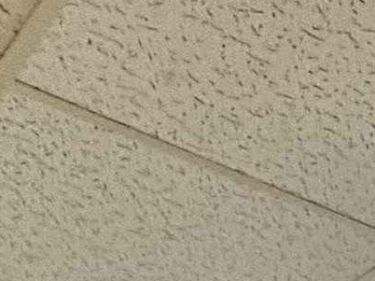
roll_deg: +2.3
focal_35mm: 107
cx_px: 624
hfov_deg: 16.2
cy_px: 840
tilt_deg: -0.6
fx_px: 1158
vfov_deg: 10.2
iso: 320
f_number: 2.2
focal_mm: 2.22
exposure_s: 1/120
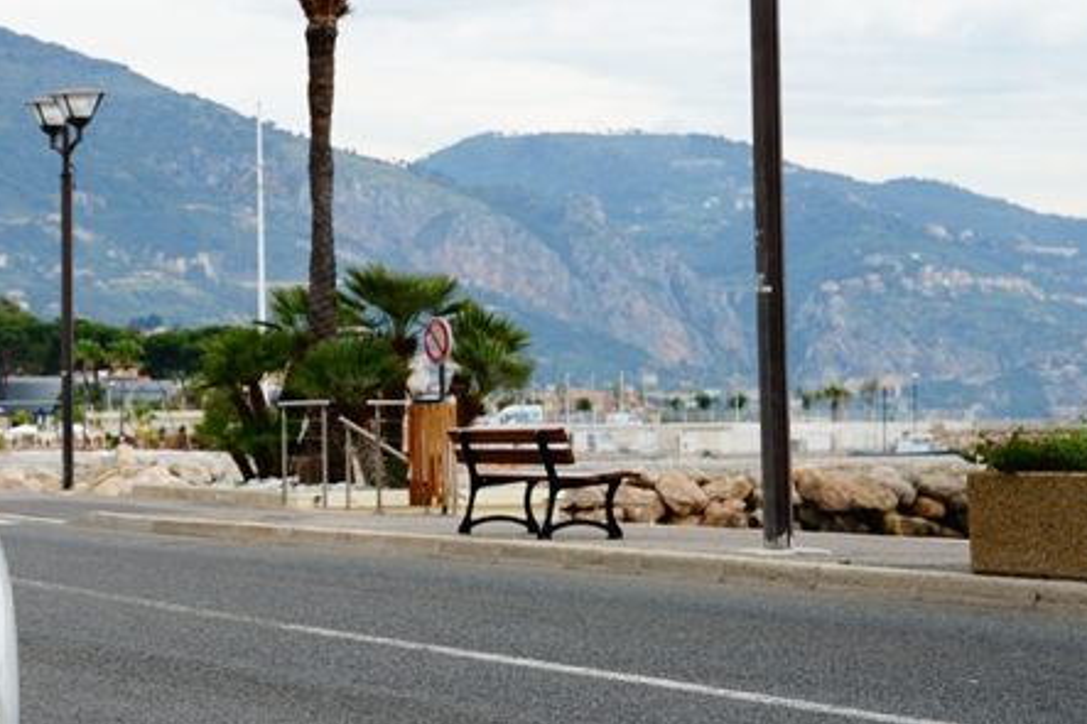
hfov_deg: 17.7
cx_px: -137
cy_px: 286
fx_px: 3350
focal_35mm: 111
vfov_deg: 12.3
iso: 100
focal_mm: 48
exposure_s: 1/200
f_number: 7.1
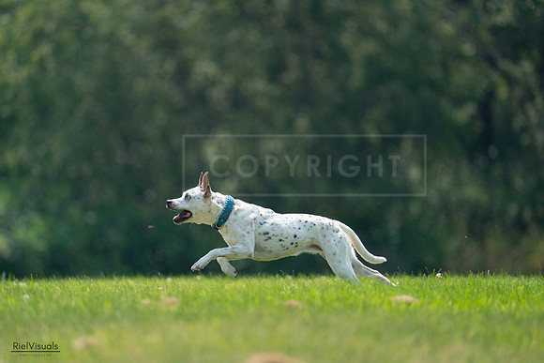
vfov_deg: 2.5
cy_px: 182
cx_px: 272
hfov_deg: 3.7
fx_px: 8449
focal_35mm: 559
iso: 2000
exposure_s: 1/4000
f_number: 6.3
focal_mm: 559
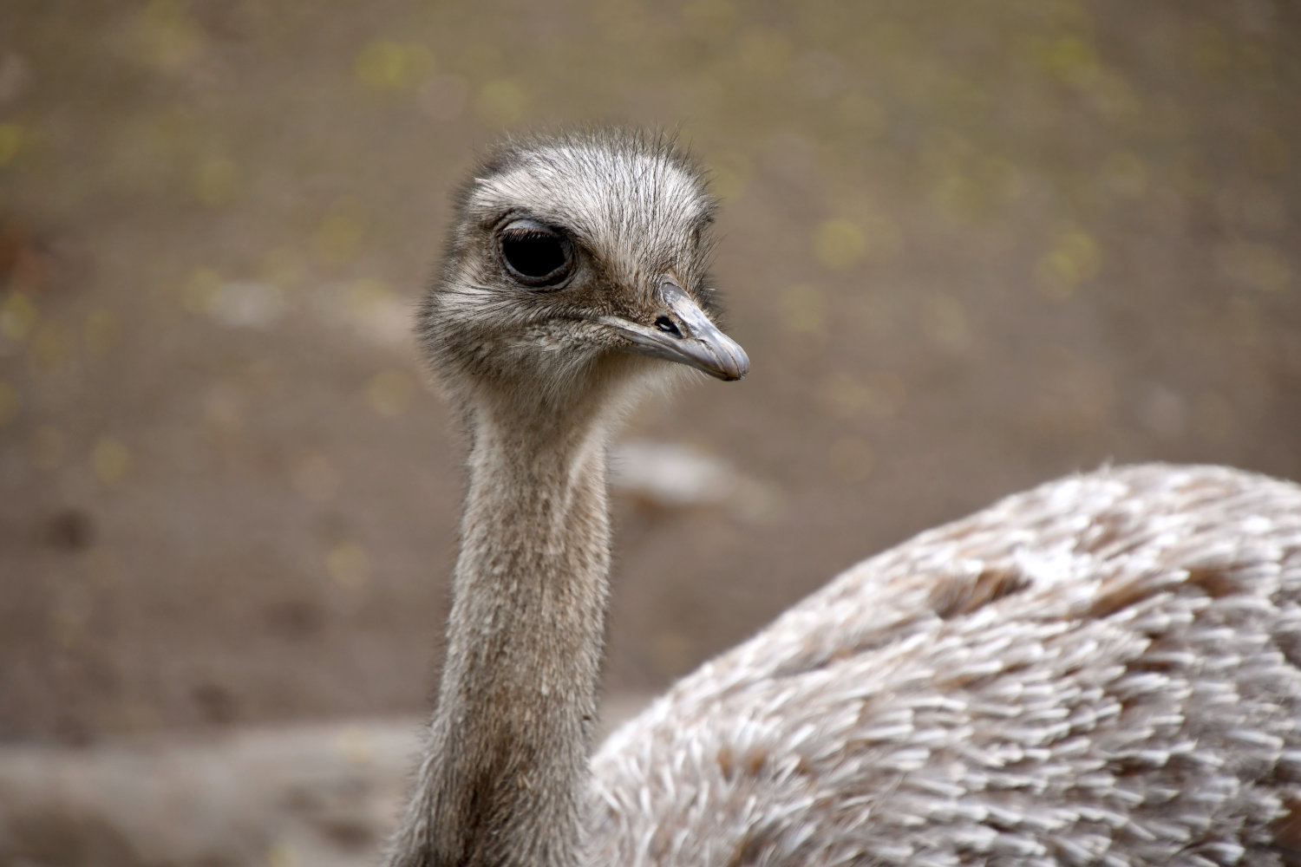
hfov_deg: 3.4
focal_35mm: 600
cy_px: 434
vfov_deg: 2.3
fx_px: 21682
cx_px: 650
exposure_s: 1/400
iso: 400
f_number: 6.3
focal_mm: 400
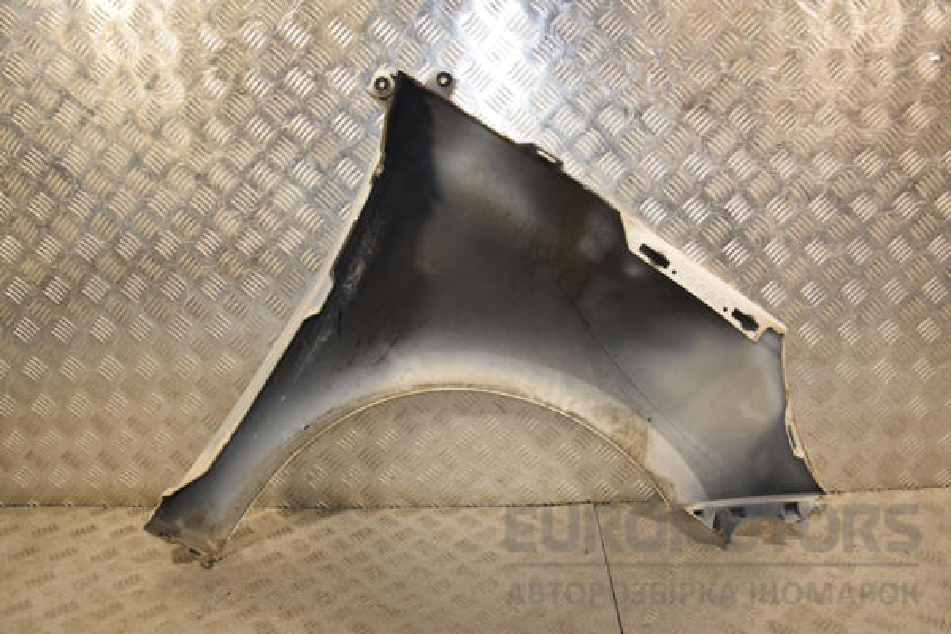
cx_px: 476
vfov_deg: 47.9
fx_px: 713
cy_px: 317
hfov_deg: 67.4
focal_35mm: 27
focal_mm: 18
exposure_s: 1/200
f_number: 6.3
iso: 800
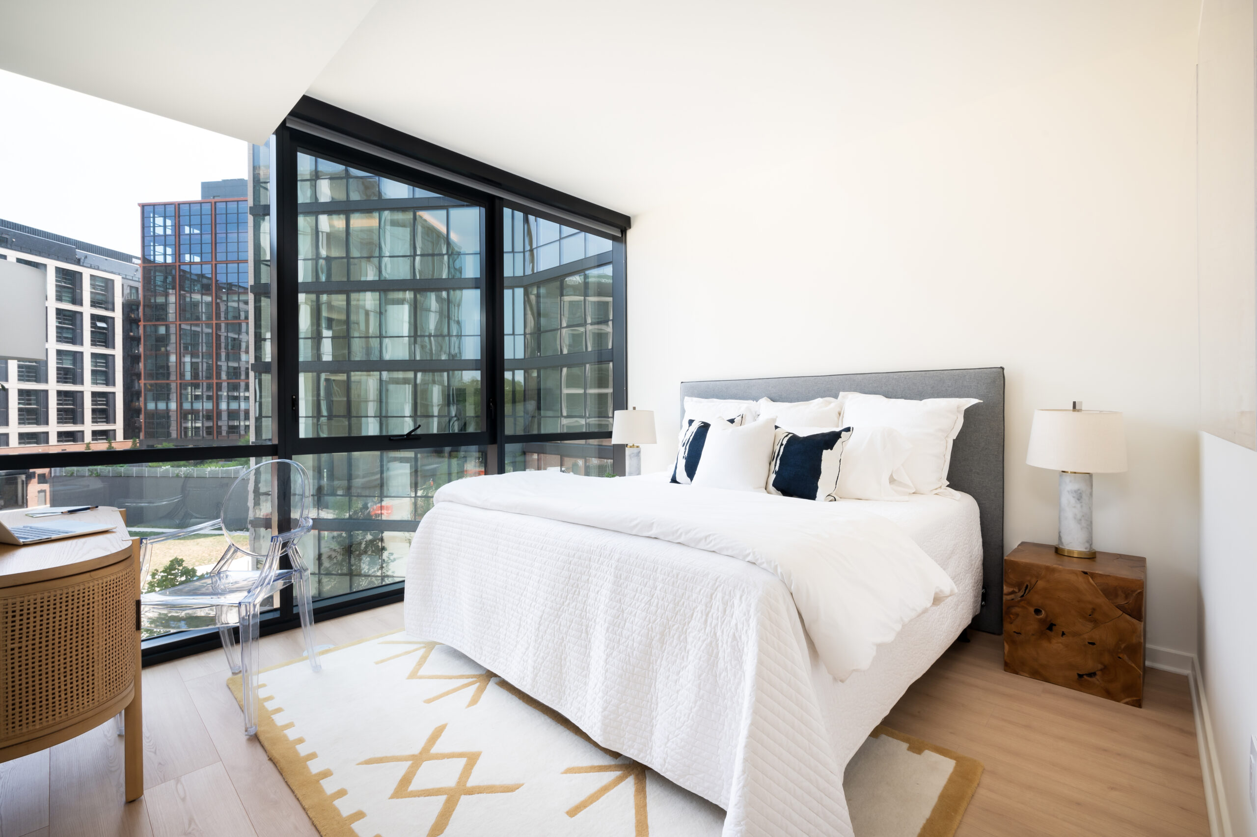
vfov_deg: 75.4
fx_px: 541
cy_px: 418
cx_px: 628
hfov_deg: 98.6
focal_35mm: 16
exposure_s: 1/160
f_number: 13
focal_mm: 15.5
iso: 800
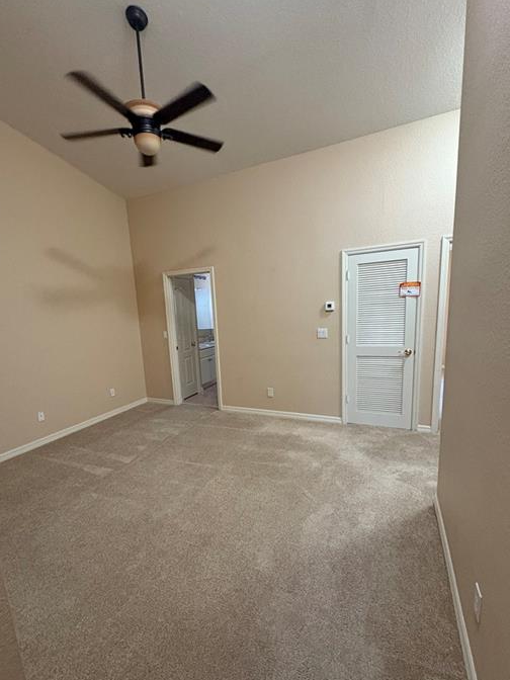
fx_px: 314
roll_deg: +3.4
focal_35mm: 16
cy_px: 363
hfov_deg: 78.1
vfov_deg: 94.4
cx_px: 243
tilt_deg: -7.9
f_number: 2.2
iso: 320
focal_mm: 2.22
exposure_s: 1/60
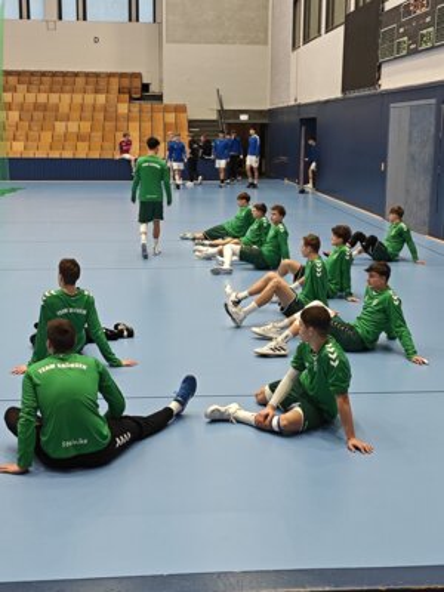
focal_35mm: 23
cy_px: 296
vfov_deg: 73.9
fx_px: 393
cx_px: 222
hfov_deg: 58.9
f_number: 1.8
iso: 320
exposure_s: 1/100
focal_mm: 5.43
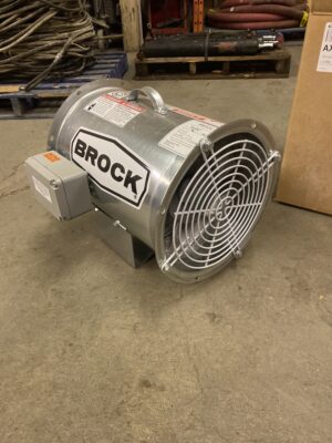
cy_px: 222
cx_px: 166
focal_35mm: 26
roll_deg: +2.1
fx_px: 332
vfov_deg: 67.3
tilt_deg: -35.9
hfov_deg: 53.1
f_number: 1.8
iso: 320
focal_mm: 4.25
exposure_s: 1/40
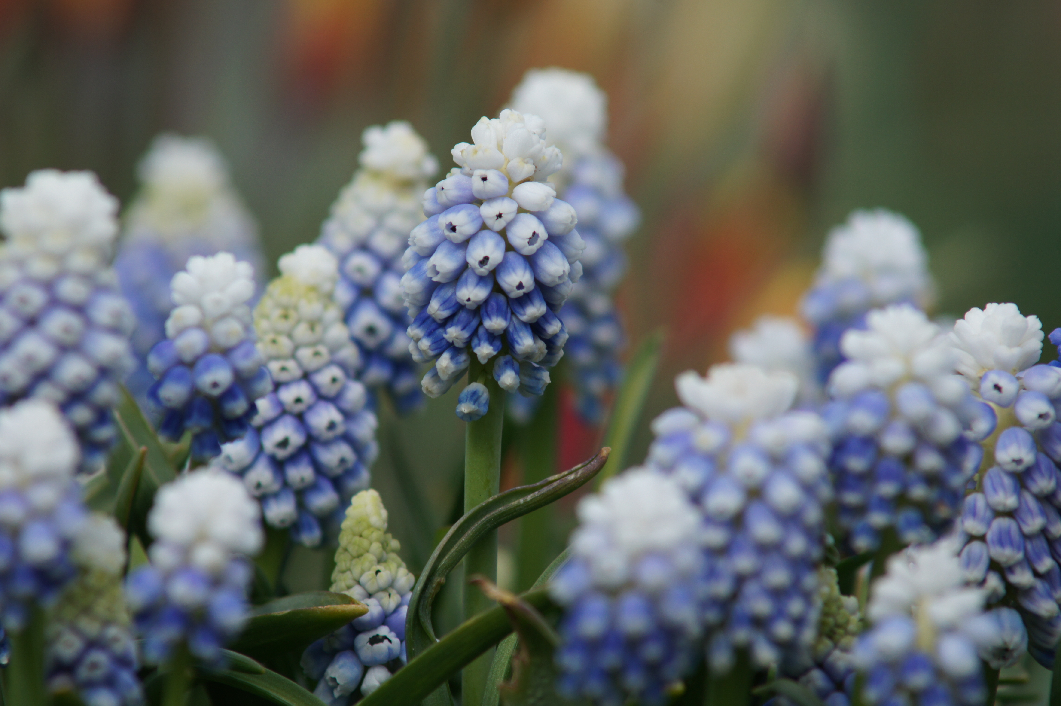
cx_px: 530
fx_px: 9278
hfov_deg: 6.5
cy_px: 353
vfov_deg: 4.4
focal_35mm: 315
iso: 200
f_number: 6.3
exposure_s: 1/500
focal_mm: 210
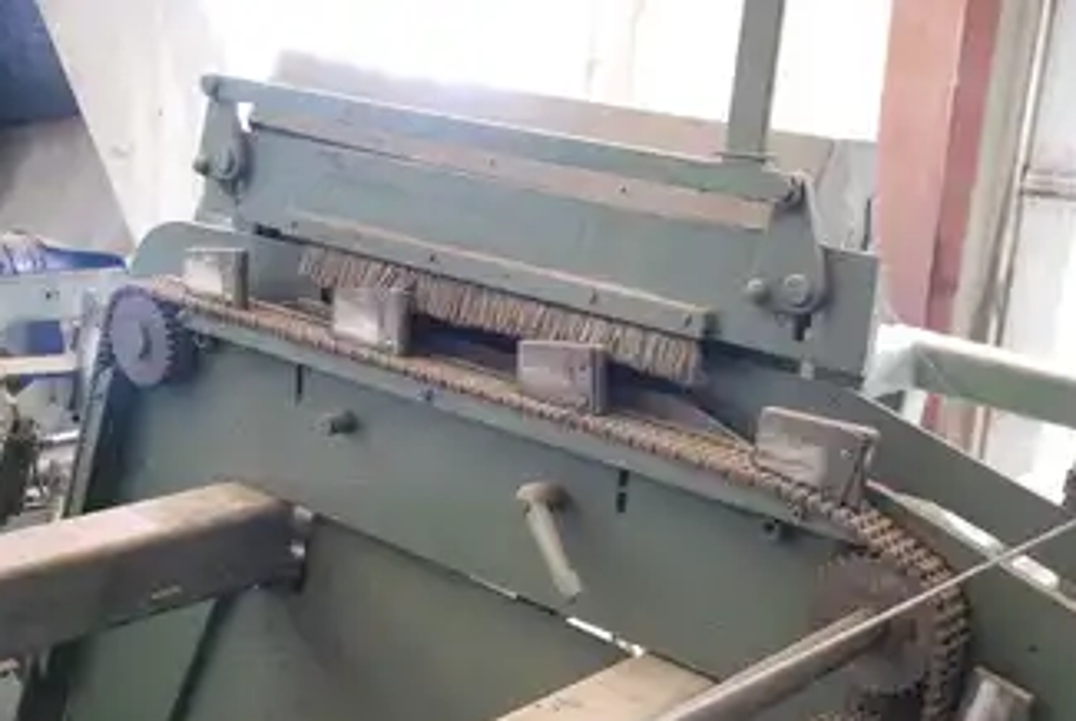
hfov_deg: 41.0
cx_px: 576
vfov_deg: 28.1
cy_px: 440
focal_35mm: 48
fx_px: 1437
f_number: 4
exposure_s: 1/25
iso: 1600
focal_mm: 26
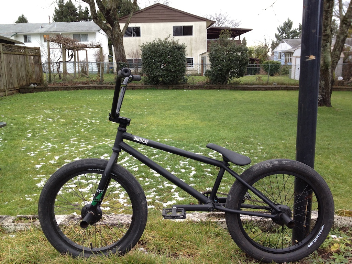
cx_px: 176
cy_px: 132
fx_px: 356
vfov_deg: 40.7
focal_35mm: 35
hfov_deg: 52.6
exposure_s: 1/133
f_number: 2.4
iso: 80
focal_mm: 4.28
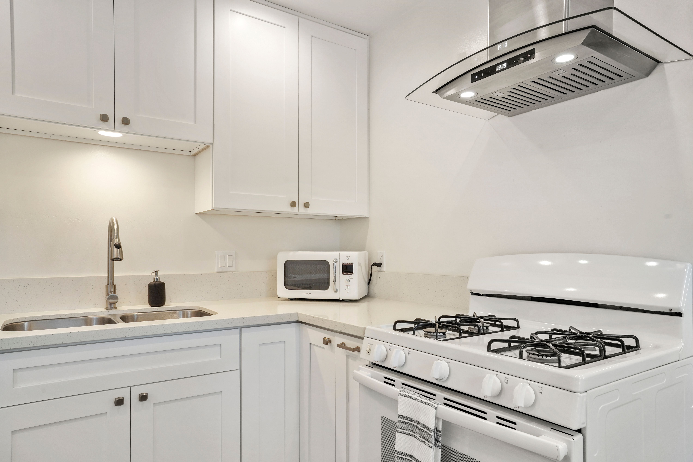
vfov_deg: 55.1
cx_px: 346
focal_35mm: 23
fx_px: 443
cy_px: 231
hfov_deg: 76.1
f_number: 11
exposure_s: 1/20
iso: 800
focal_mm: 23
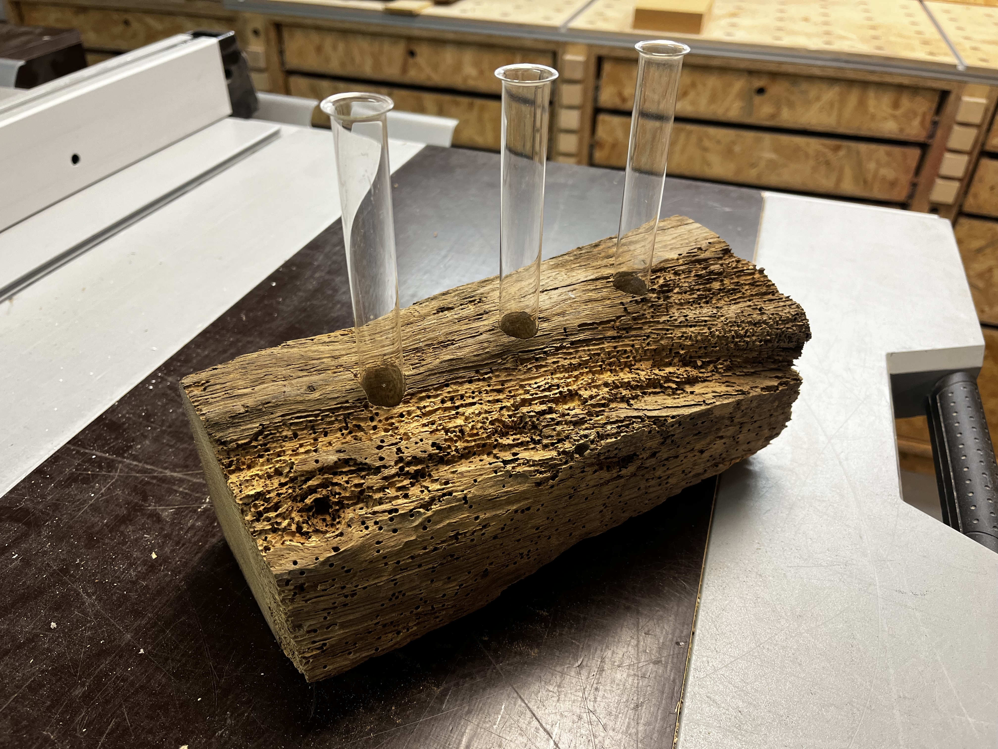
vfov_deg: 53.1
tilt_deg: -36.3
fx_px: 750
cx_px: 499
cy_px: 374
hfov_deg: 67.3
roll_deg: -1.3
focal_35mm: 26
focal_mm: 5.1
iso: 100
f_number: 1.6
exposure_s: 1/100
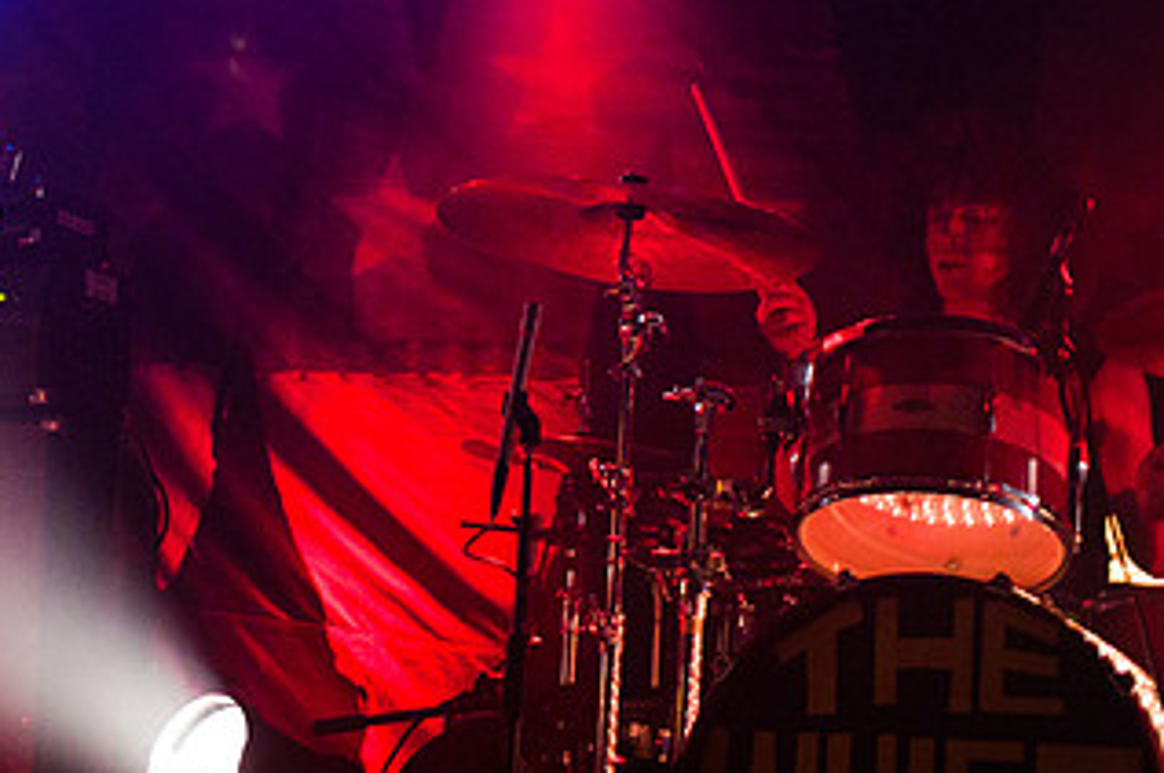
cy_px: 386
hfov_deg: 24.1
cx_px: 117
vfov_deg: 16.6
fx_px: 2647
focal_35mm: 82
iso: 1000
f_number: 1.8
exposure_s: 1/500
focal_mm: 30
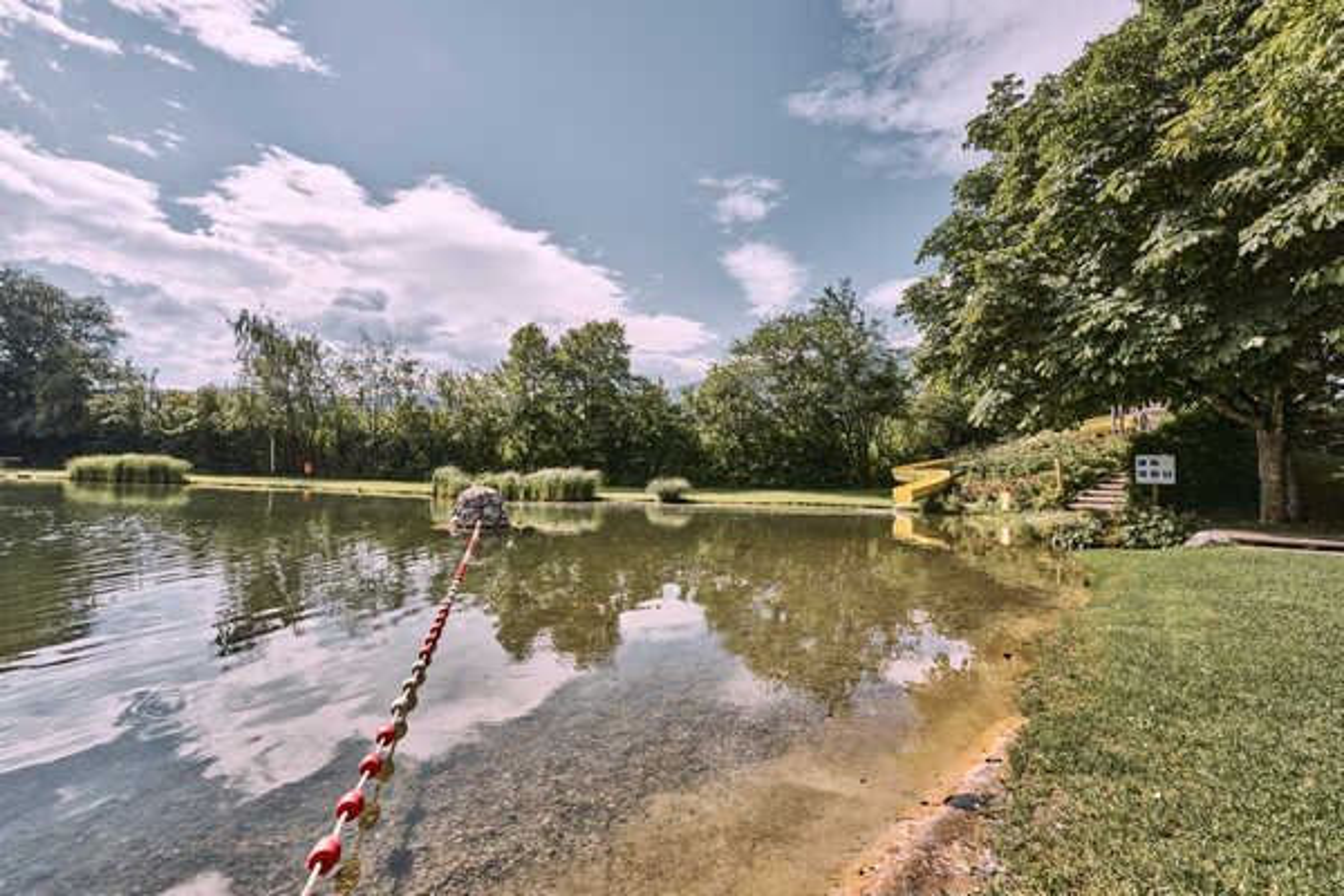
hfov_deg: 104.3
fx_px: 523
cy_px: 448
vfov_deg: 81.2
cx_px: 672
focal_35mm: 14
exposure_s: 1/1000
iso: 100
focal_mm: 14
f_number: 5.6
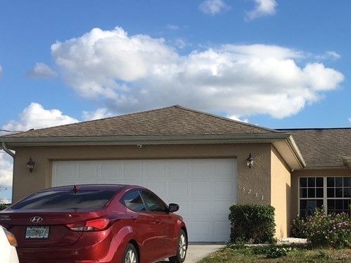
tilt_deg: +6.3
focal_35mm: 60
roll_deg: -0.1
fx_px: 608
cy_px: 174
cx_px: 282
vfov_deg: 24.3
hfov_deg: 31.3
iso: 25
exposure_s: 1/1425
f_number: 2.2
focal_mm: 4.15
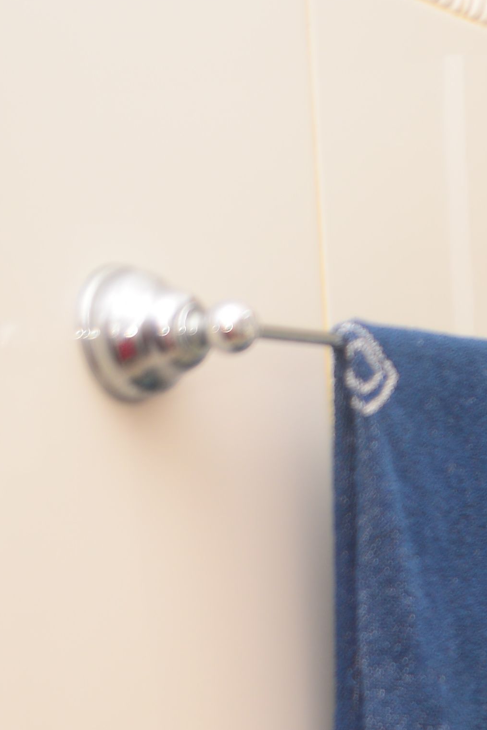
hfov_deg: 10.1
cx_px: 908
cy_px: 818
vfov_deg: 15.7
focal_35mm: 127
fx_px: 2574
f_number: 2.8
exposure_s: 1/100
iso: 125
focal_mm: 32
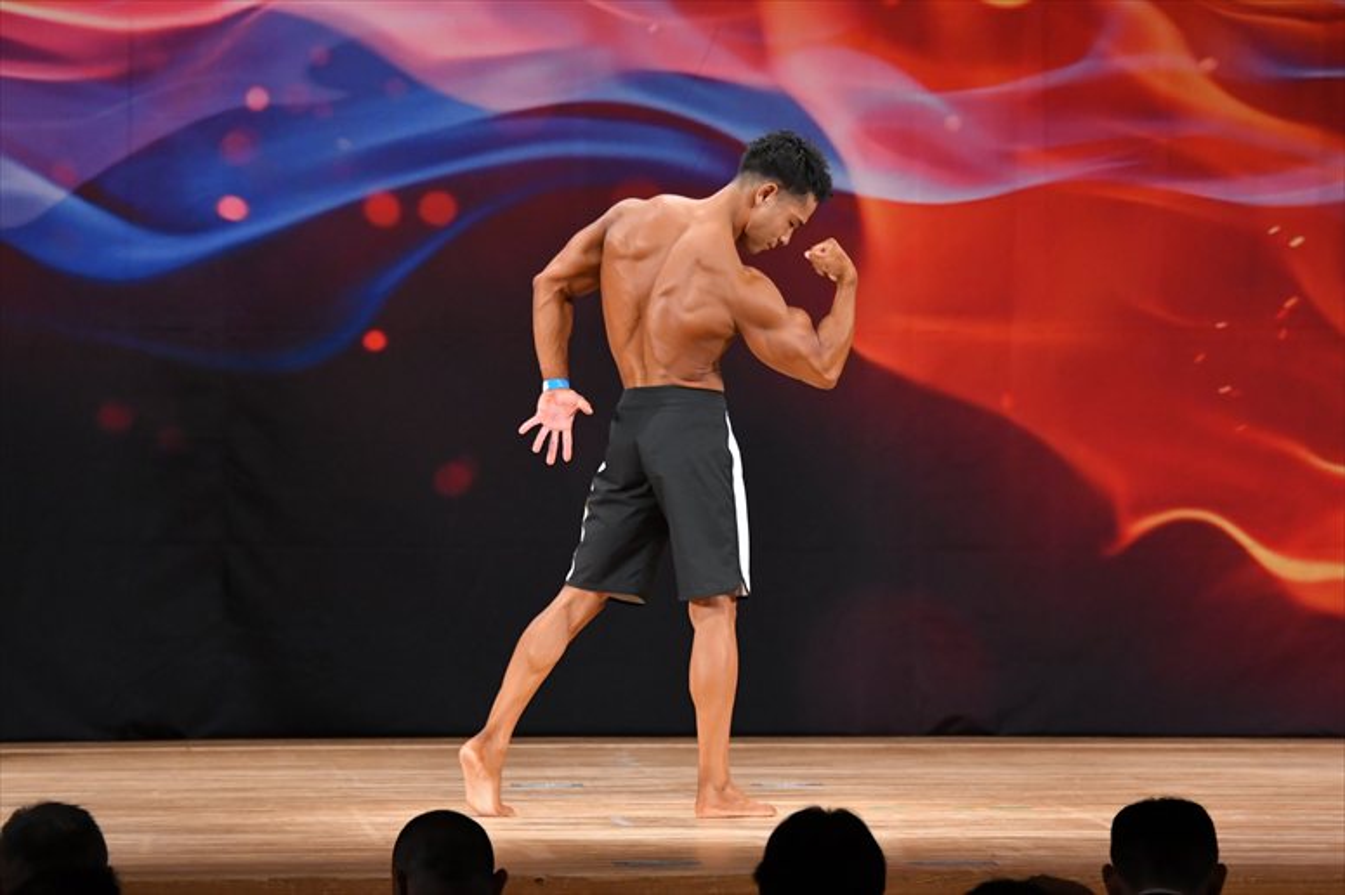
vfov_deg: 5.7
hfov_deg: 8.6
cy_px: 448
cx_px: 672
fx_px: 8962
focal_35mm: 240
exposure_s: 1/400
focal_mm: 160
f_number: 5.6
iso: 3200
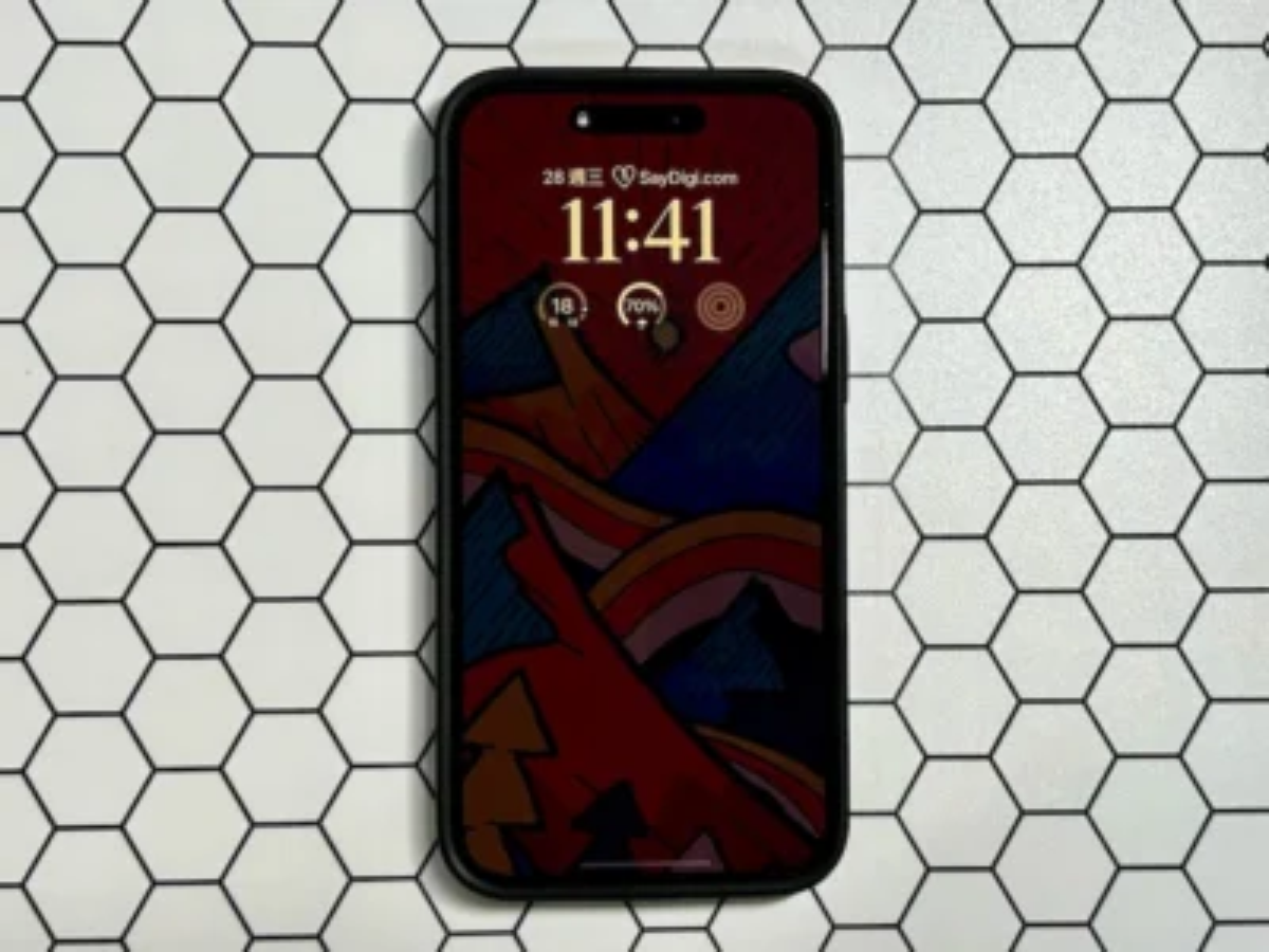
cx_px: 634
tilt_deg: -87.0
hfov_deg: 67.3
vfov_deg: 53.1
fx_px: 953
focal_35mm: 26
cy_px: 476
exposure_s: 1/120
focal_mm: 5.7
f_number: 1.5
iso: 50
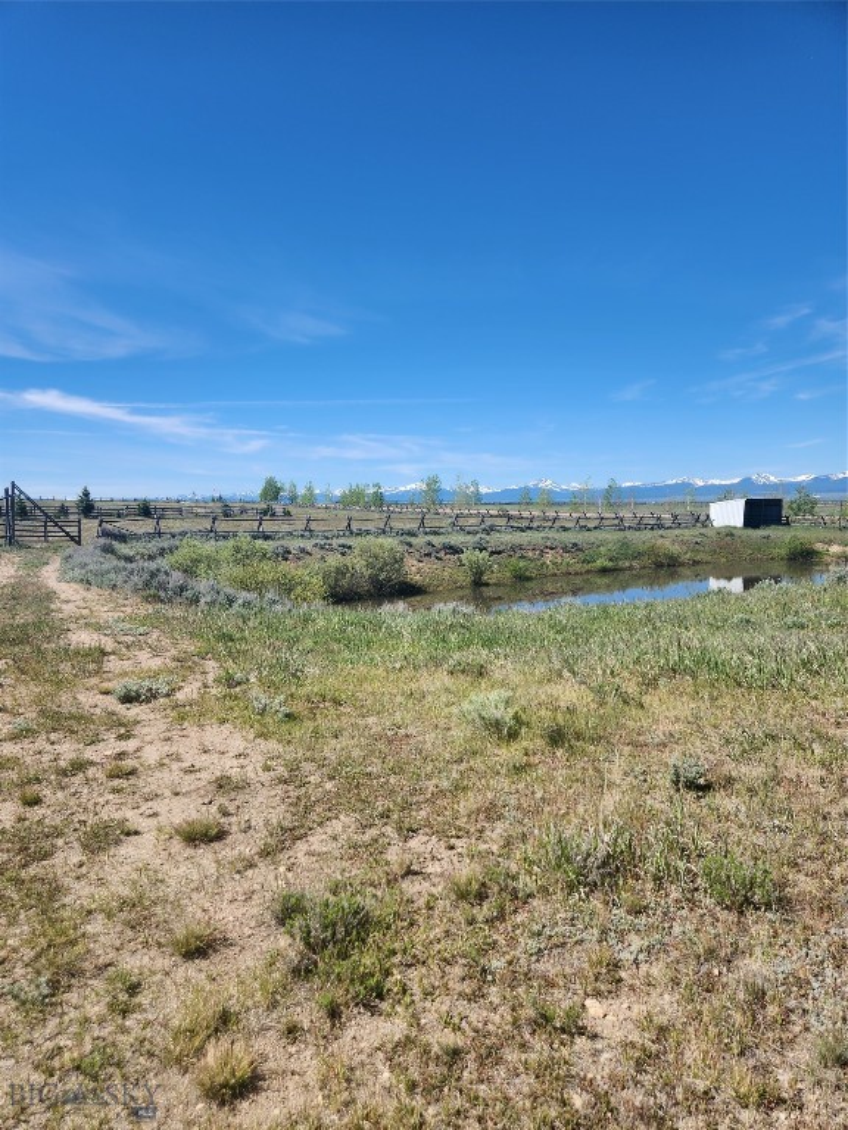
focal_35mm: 23
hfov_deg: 58.9
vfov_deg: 73.9
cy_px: 565
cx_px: 424
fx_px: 751
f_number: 1.8
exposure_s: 1/1453
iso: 20
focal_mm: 5.4
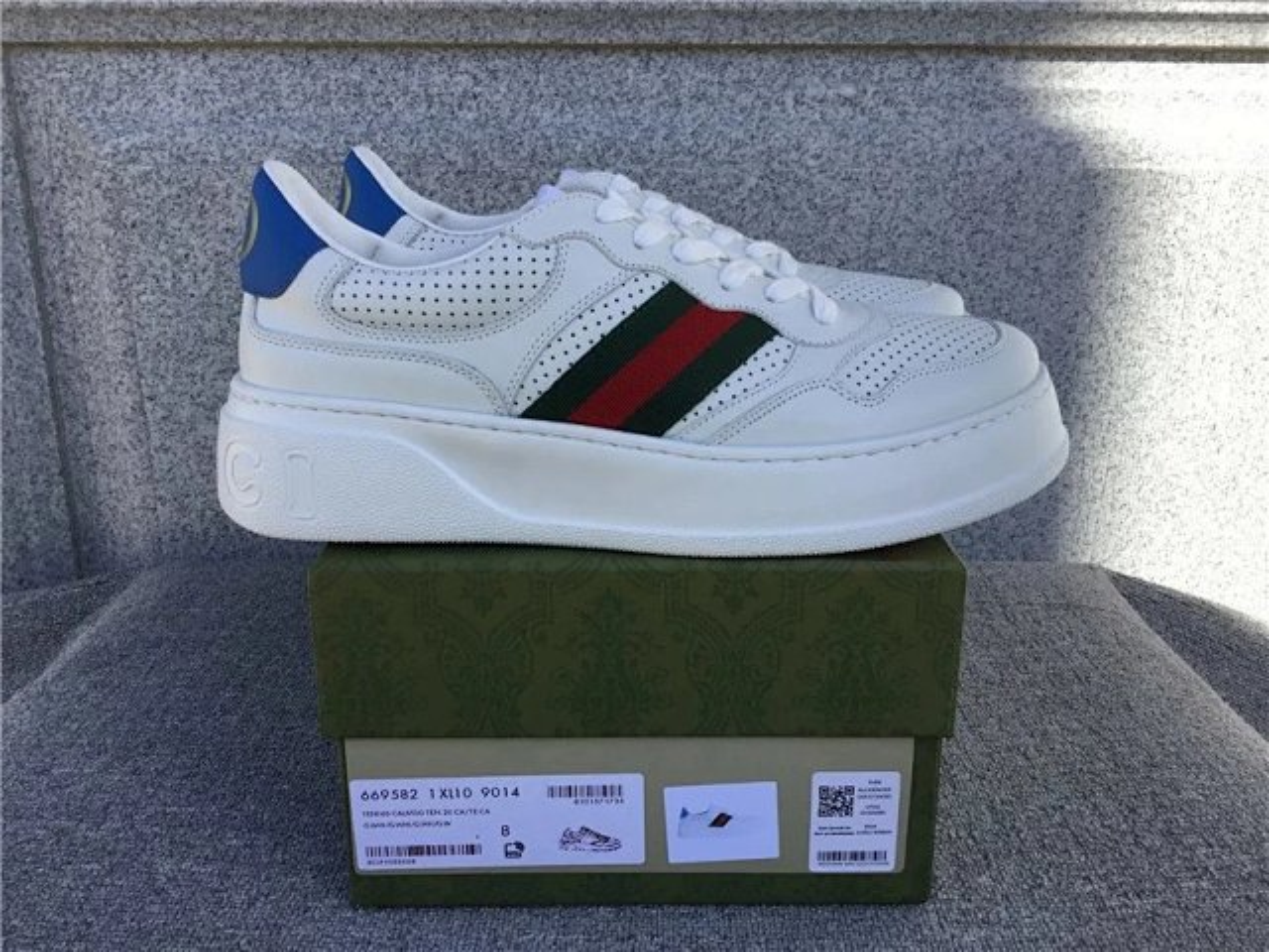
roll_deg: +0.1
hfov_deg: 58.4
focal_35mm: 31
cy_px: 476
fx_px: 1136
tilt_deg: -16.5
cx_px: 634
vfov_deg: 45.4
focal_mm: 3.3
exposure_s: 1/448
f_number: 2.4
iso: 25
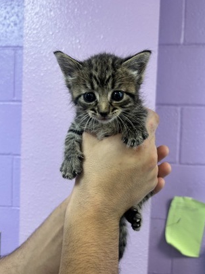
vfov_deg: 65.3
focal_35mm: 27
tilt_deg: -3.5
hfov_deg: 51.4
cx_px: 104
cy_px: 141
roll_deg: -1.9
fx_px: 213
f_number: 1.5
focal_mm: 5.7
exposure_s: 1/60
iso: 100
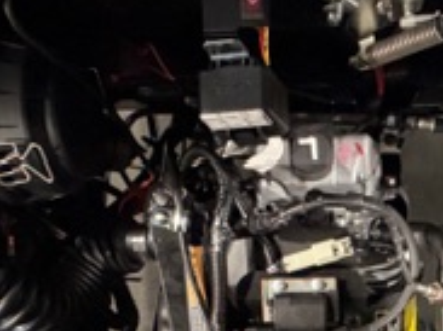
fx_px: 627
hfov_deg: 37.7
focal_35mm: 49
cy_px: 336
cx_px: 346
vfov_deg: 27.8
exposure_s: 1/40
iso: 1250
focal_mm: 2.22
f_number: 2.2
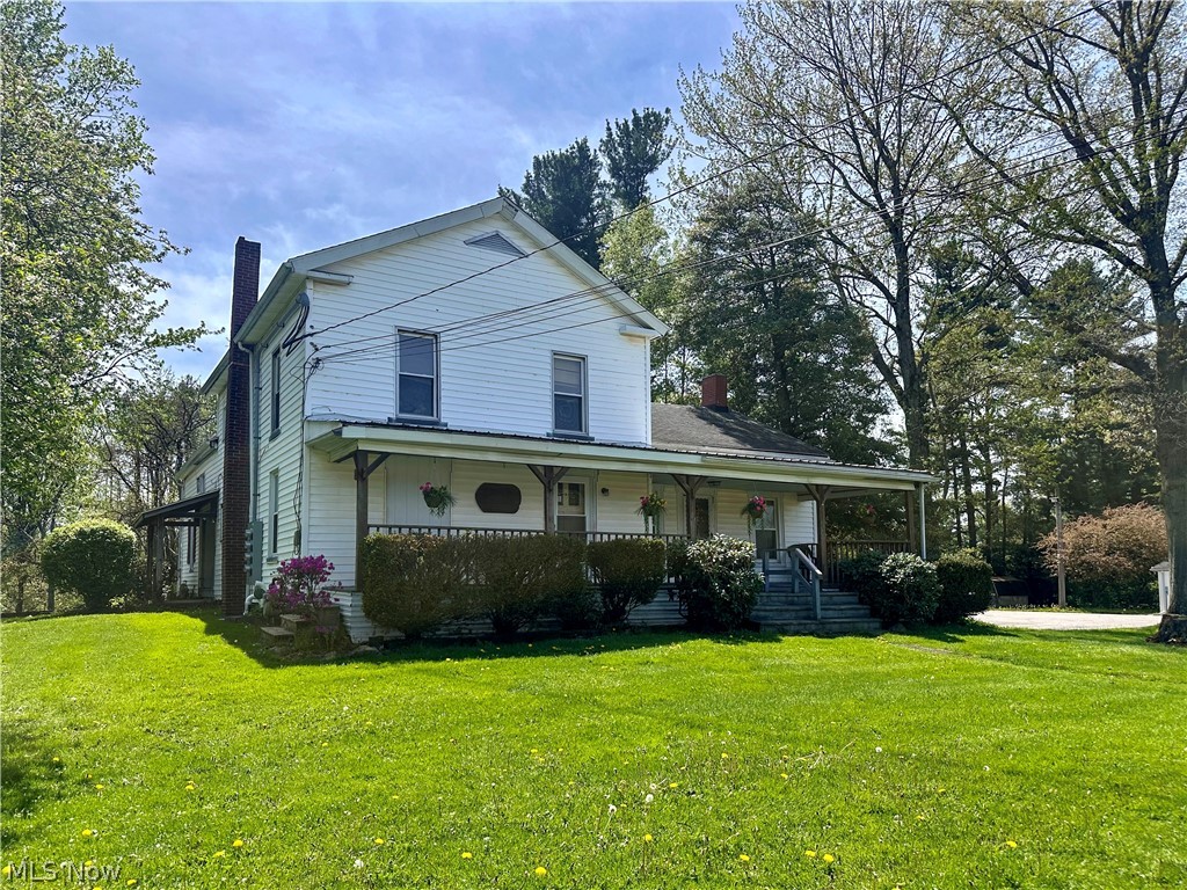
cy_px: 445
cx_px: 594
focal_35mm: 24
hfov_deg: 71.6
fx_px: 823
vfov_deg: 56.8
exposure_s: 1/3700
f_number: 1.8
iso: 80
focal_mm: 6.86
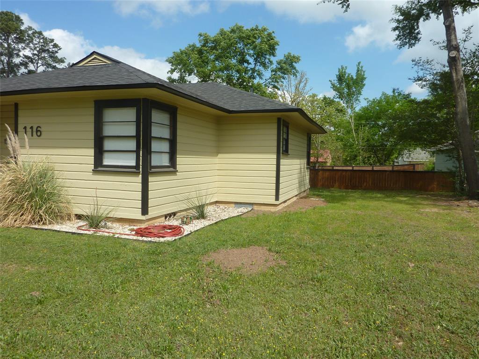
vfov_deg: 54.9
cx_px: 240
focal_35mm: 25
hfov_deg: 69.4
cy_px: 180
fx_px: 346
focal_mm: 4.1
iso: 80
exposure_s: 1/500
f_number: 4.5
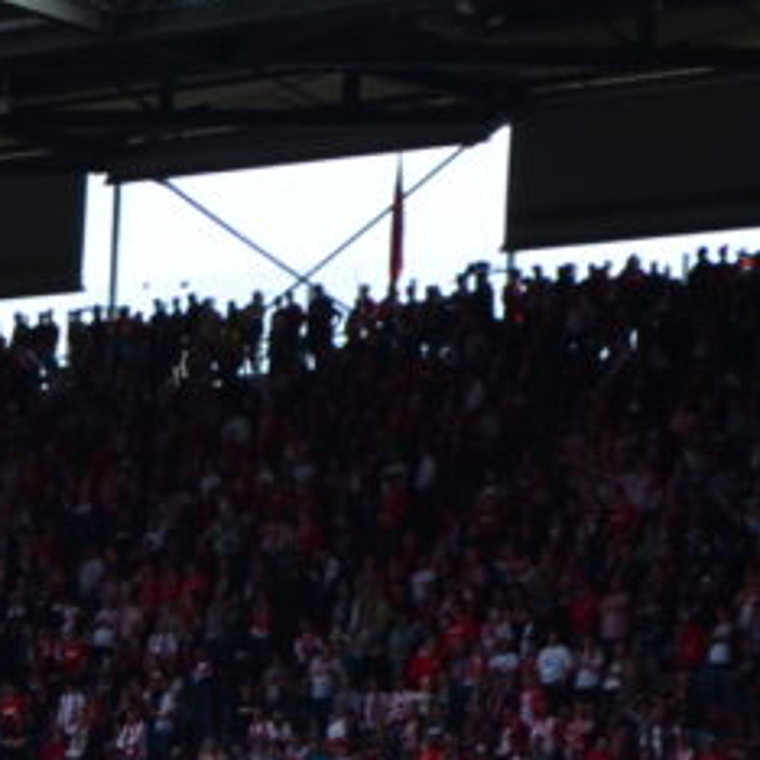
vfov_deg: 8.6
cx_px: -455
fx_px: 4744
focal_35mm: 191
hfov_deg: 8.9
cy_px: 1627
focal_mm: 22
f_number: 8
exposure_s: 1/250
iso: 200
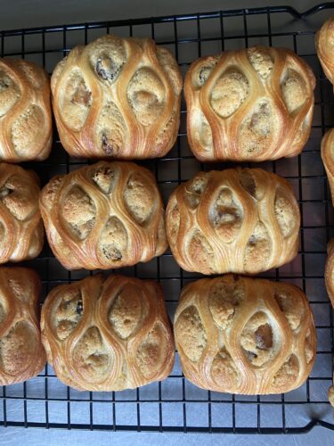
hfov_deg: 53.1
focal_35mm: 26
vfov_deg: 67.3
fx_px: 334
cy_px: 223
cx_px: 167
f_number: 1.8
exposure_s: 1/50
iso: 125
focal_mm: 4.25
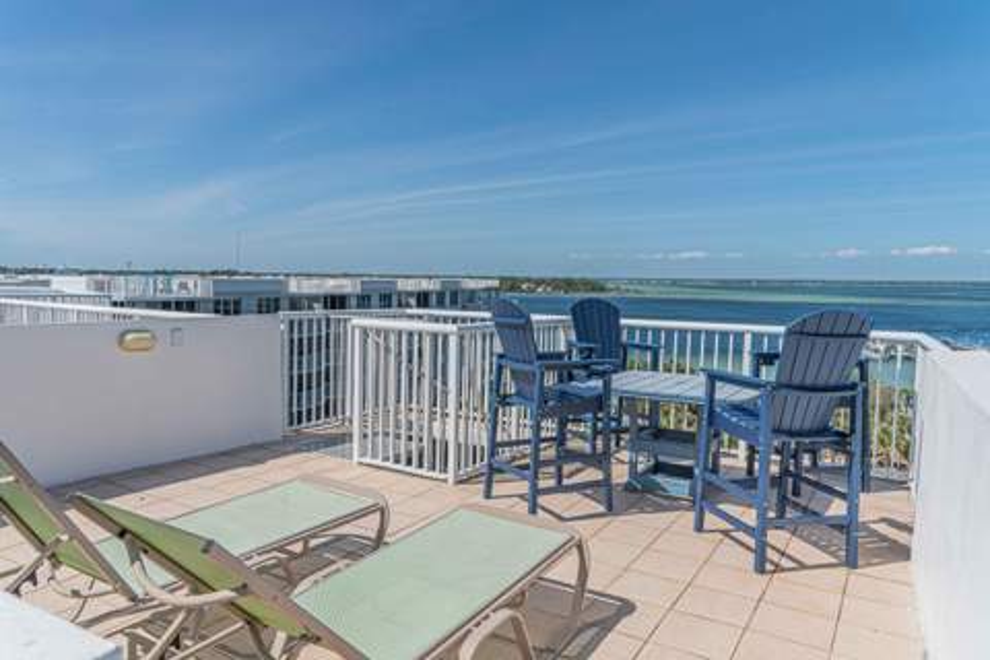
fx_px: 660
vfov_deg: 53.1
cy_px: 330
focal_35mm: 24
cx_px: 495
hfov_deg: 73.7
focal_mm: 24
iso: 100
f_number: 7.1
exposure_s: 1/500
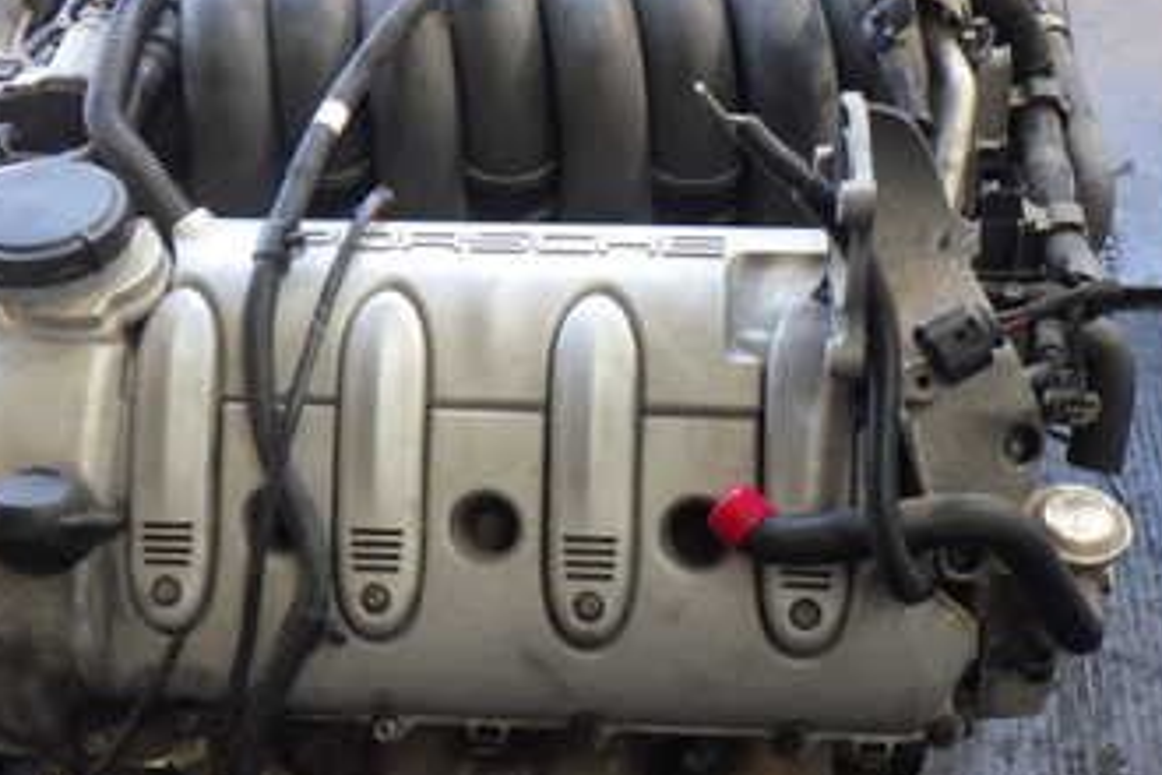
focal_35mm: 53
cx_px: 525
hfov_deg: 37.5
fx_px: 1711
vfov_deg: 25.5
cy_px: 409
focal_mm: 5
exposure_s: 1/45
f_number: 3.5
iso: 640
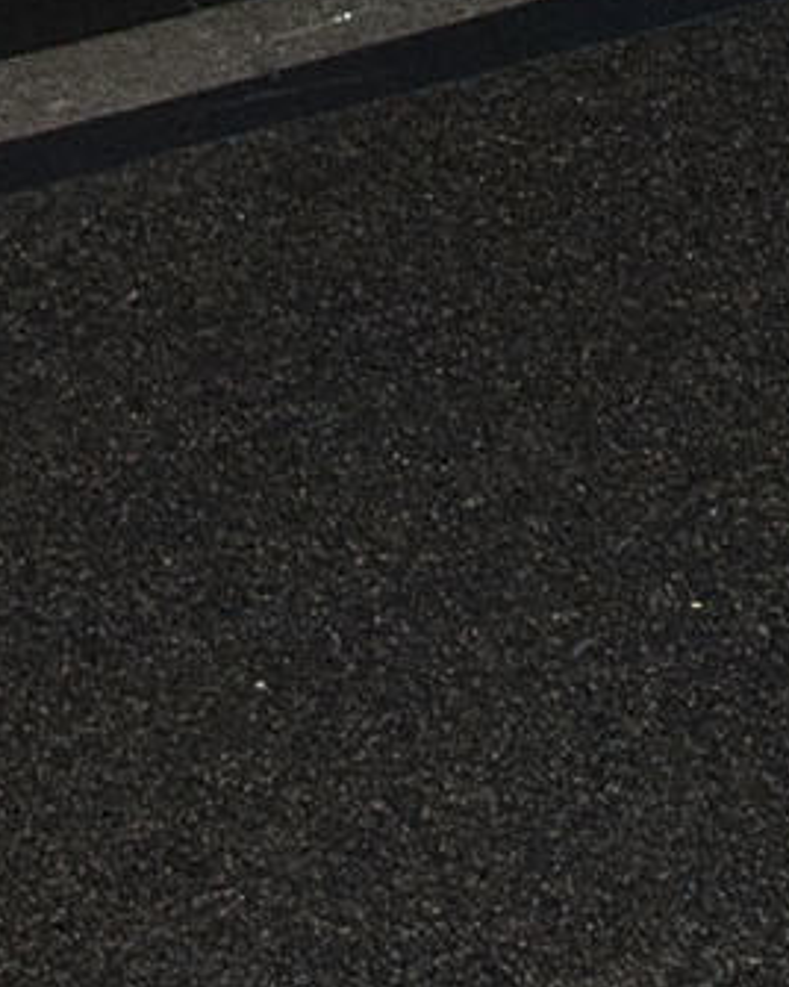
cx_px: 1981
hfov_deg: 5.5
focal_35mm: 269
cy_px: -2649
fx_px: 7852
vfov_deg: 6.2
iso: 1250
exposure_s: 1/250
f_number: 7.1
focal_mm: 32
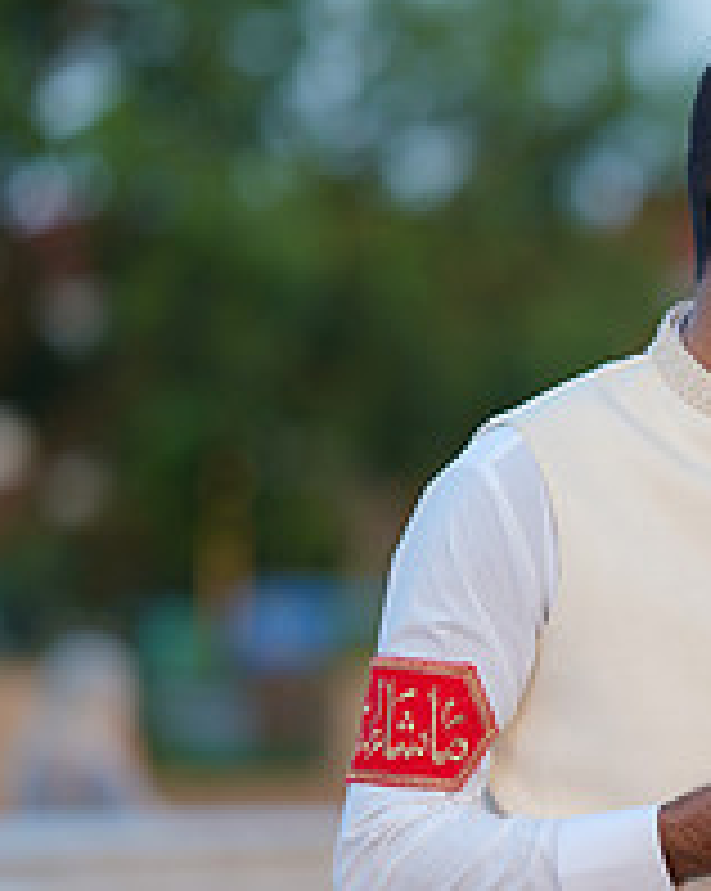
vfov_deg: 8.3
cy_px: 506
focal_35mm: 234
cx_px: 868
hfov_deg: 6.6
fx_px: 6165
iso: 50
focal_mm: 85
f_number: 1.4
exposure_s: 1/400
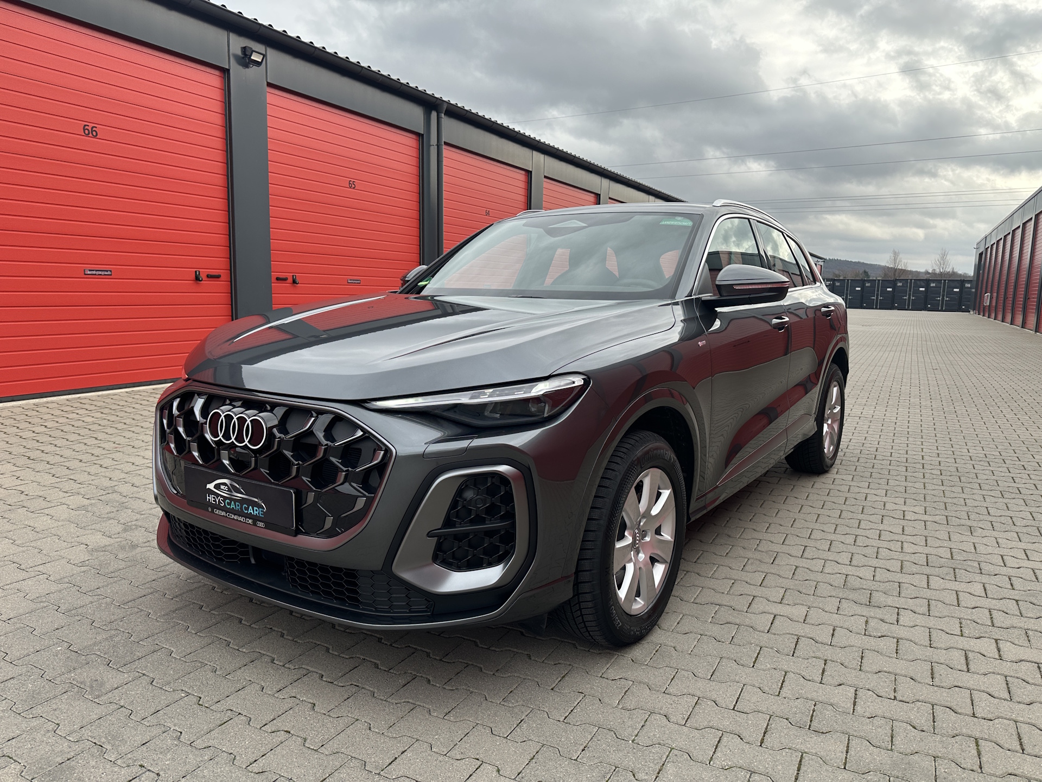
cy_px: 391
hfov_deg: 71.6
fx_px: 722
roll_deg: -0.4
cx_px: 521
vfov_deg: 56.8
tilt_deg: -6.8
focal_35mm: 24
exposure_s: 1/561
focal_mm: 6.86
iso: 80
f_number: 1.78
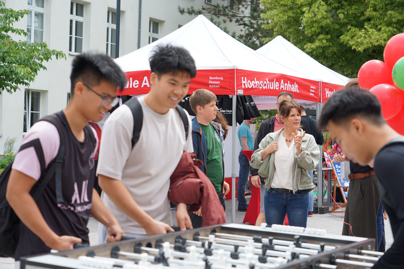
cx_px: 202
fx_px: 763
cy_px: 134
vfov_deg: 20.0
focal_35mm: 68
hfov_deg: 29.7
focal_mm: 68
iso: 100
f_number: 5
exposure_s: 1/400
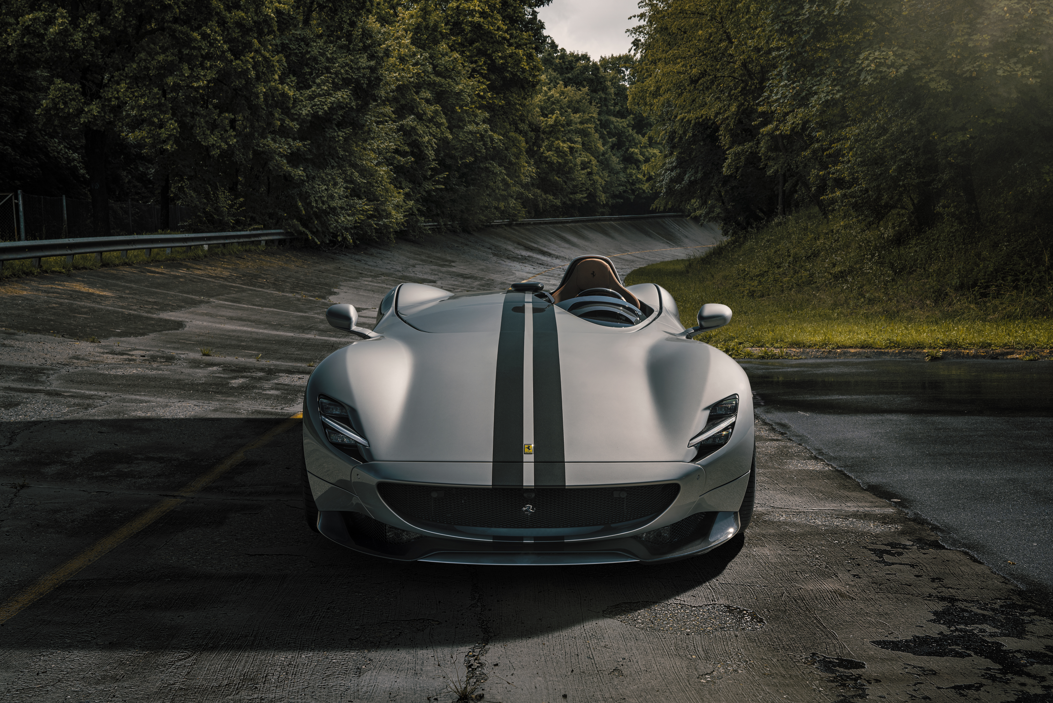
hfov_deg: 39.6
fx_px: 1463
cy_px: 352
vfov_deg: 27.0
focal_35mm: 50
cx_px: 526
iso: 100
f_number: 9
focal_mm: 50
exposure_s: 1/200
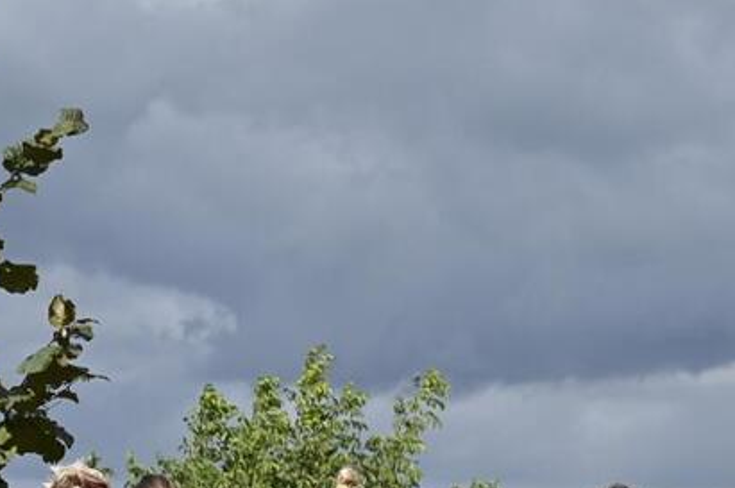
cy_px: 485
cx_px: 579
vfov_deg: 8.1
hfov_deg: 12.1
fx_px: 3446
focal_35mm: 169
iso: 400
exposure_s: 1/1000
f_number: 8
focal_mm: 70
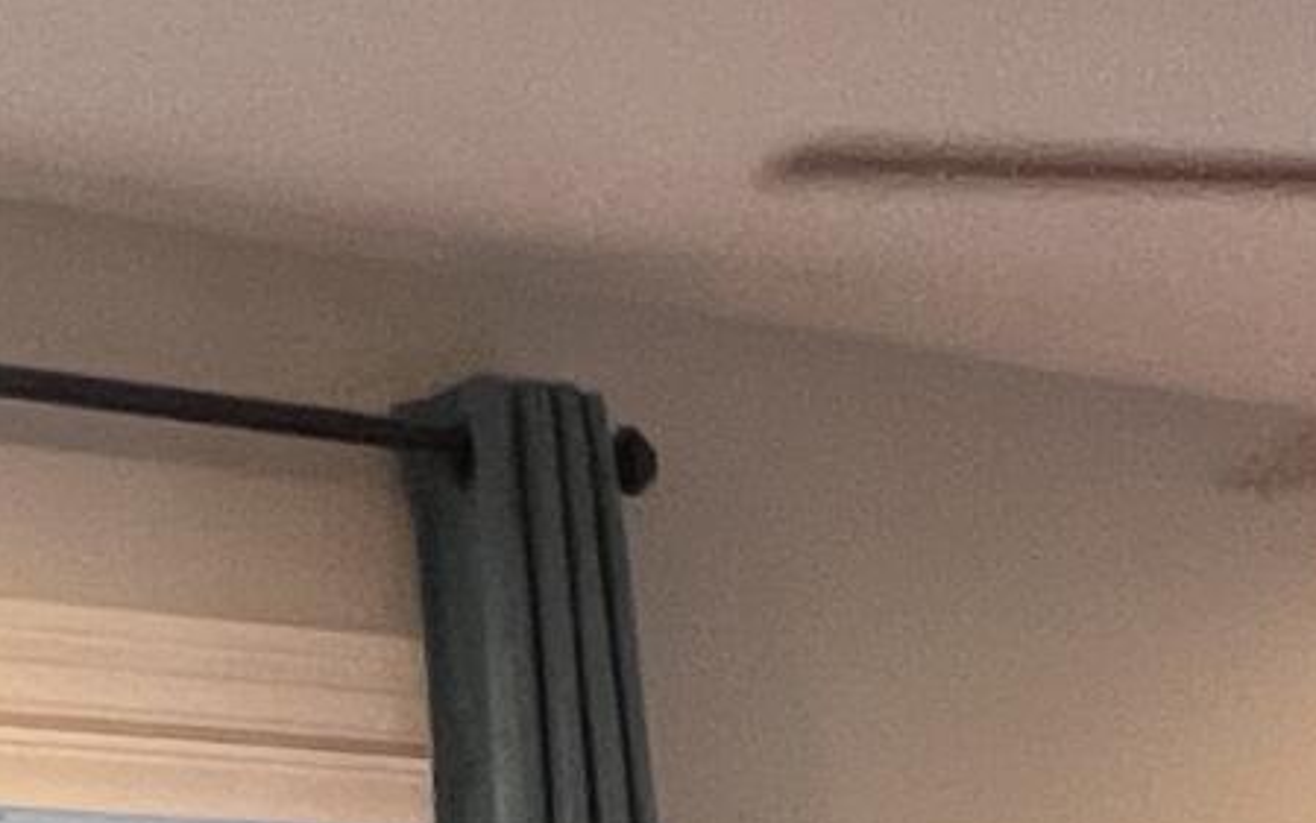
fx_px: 3301
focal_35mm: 92
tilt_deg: -15.4
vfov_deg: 11.1
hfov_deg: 19.9
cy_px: 2191
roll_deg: -1.0
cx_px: 1899
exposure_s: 1/60
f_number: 1.8
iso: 250
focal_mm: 1.57
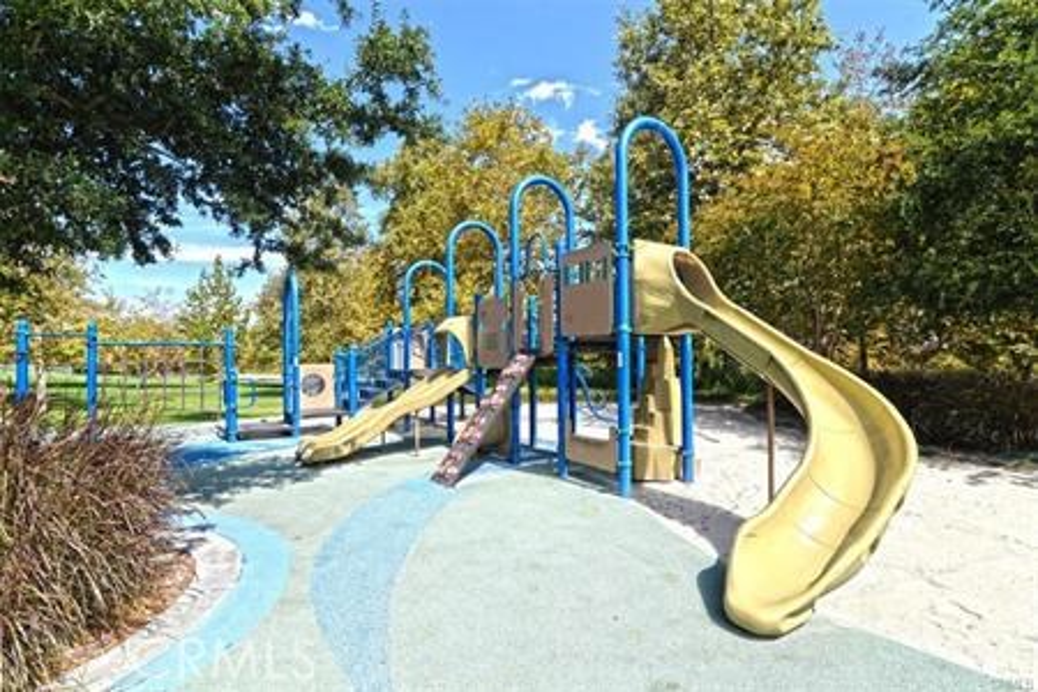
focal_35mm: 17
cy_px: 346
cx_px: 519
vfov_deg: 70.4
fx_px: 490
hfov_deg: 93.3
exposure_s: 1/250
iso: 100
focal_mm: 17
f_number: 8
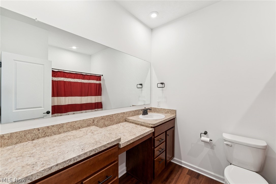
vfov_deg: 81.2
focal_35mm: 14
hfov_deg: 104.3
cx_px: 138
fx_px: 107
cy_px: 92
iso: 200
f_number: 5
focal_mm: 14
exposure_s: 1/40
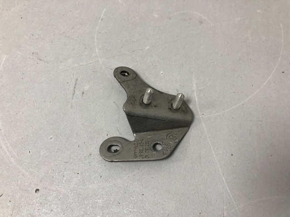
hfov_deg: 63.4
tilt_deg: -65.4
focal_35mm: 28
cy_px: 108
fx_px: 235
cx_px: 145
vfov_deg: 49.7
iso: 40
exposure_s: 1/33
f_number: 1.8
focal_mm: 4
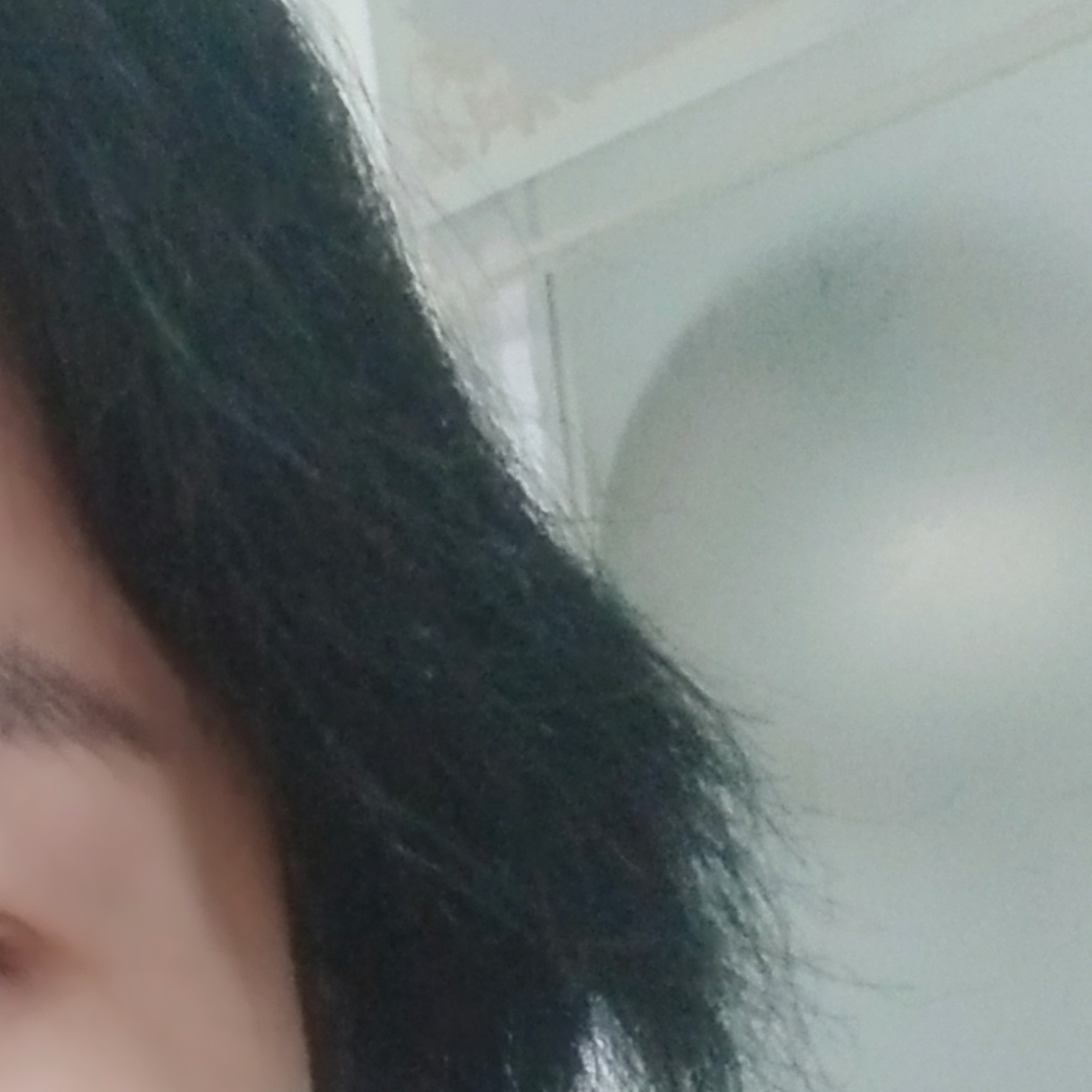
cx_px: -442
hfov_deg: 16.3
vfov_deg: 17.4
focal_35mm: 99
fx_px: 3533
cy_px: 862
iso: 861
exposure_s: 1/16.7
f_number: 2
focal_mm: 3.87
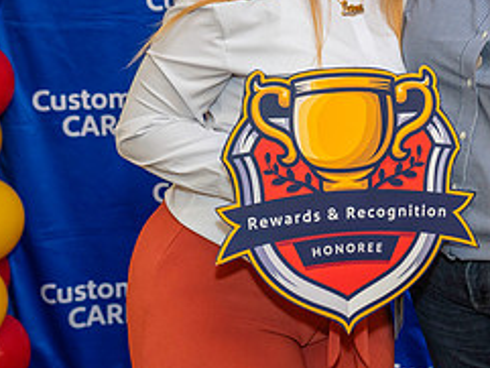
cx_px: 447
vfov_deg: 16.5
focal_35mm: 88
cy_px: 11
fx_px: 1246
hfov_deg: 21.7
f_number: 4
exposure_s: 1/160
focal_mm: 38
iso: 1250
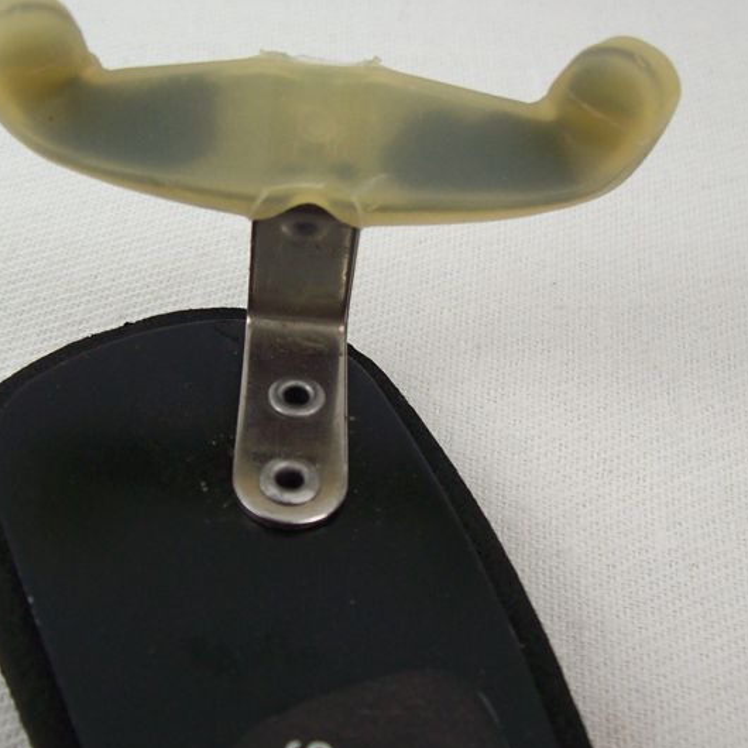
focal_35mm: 48
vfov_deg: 35.3
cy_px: 399
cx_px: 327
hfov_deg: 35.3
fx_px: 1173
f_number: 2.7
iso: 80
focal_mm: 6
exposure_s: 1/109
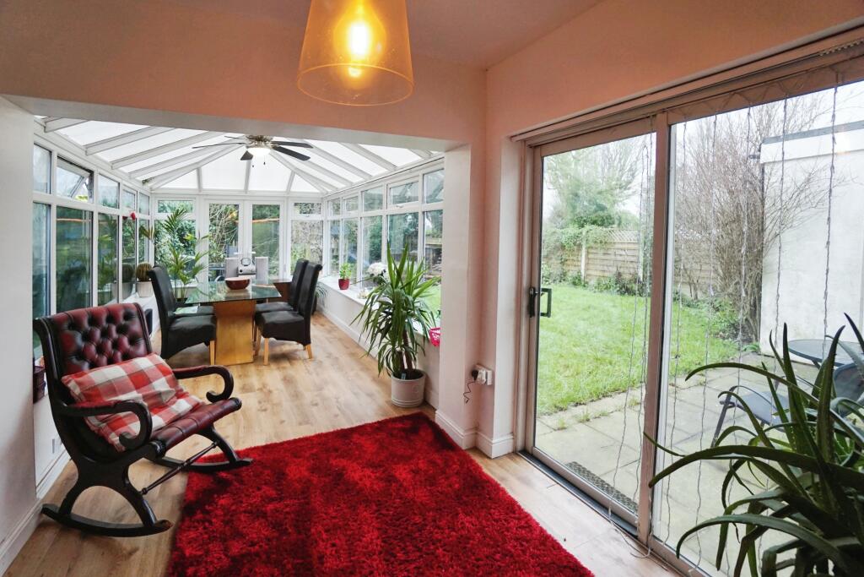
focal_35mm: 15
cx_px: 432
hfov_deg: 100.4
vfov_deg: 77.3
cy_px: 288
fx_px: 360
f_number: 4
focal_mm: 10
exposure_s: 1/160
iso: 640
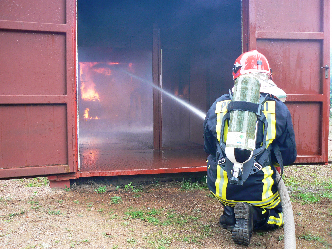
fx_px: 345
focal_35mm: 36
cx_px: 166
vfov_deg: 39.7
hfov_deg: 51.4
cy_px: 124
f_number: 2.8
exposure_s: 1/40
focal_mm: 6
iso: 80
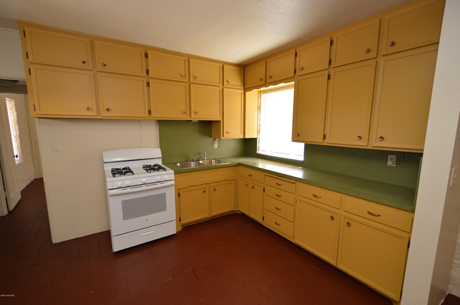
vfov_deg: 77.2
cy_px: 152
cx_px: 230
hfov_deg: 100.4
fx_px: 191
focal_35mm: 15
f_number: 3.5
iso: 560
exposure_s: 1/60
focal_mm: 10
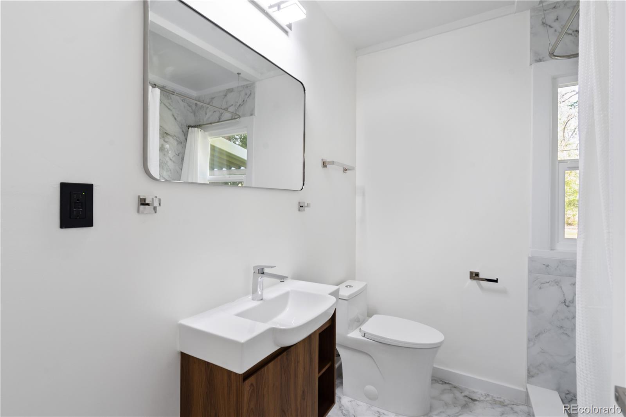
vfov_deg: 73.7
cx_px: 313
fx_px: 278
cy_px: 208
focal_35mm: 16
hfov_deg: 96.7
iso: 100
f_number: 8
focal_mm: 16
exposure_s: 1/8
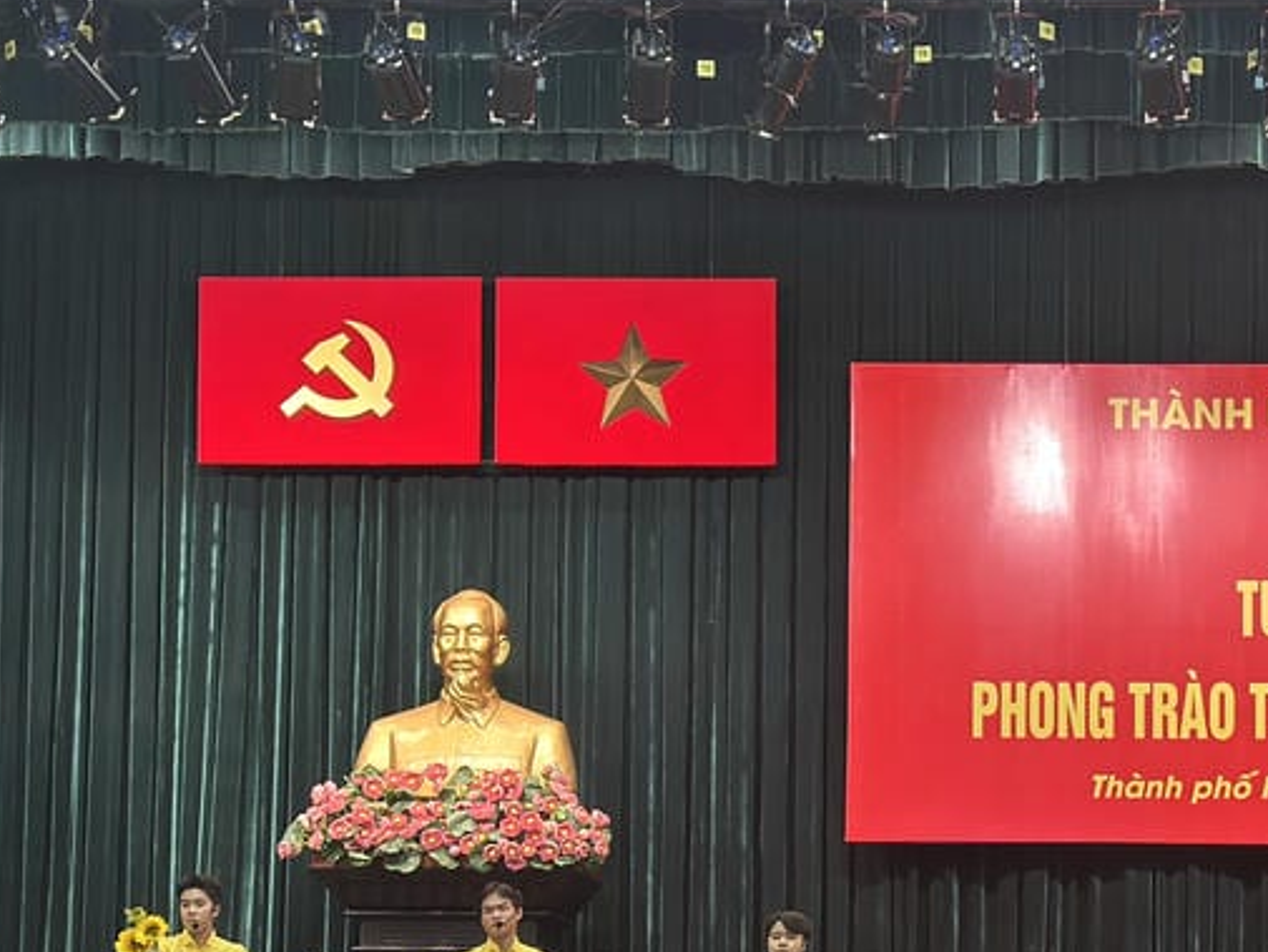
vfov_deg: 15.4
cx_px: 1014
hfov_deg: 20.4
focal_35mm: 95
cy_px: 821
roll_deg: -0.4
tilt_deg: +6.1
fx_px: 3481
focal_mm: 6.86
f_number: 1.78
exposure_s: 1/100
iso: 100
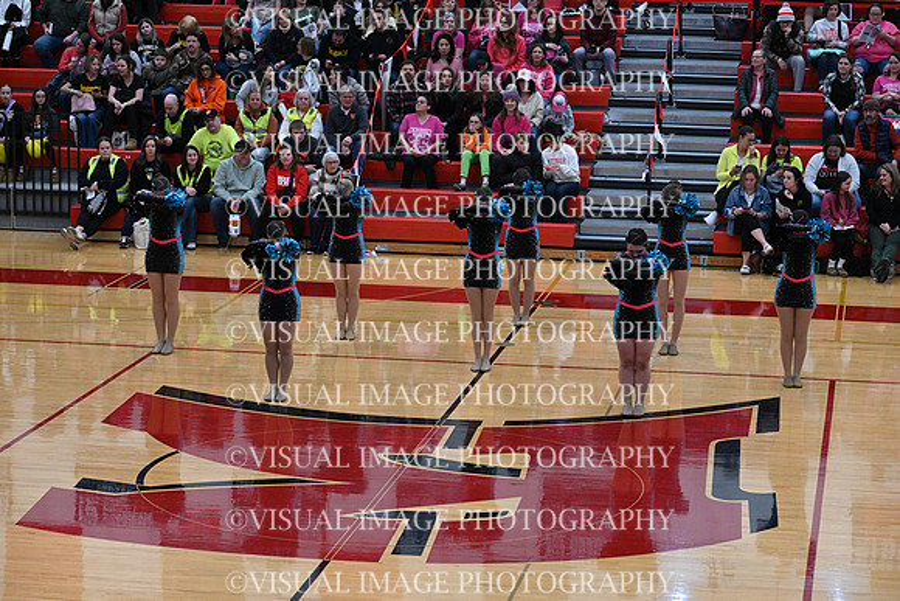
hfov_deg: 20.6
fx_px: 2475
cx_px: 450
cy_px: 300
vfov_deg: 13.8
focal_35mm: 99
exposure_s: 1/400
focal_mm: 99
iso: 4000
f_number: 4
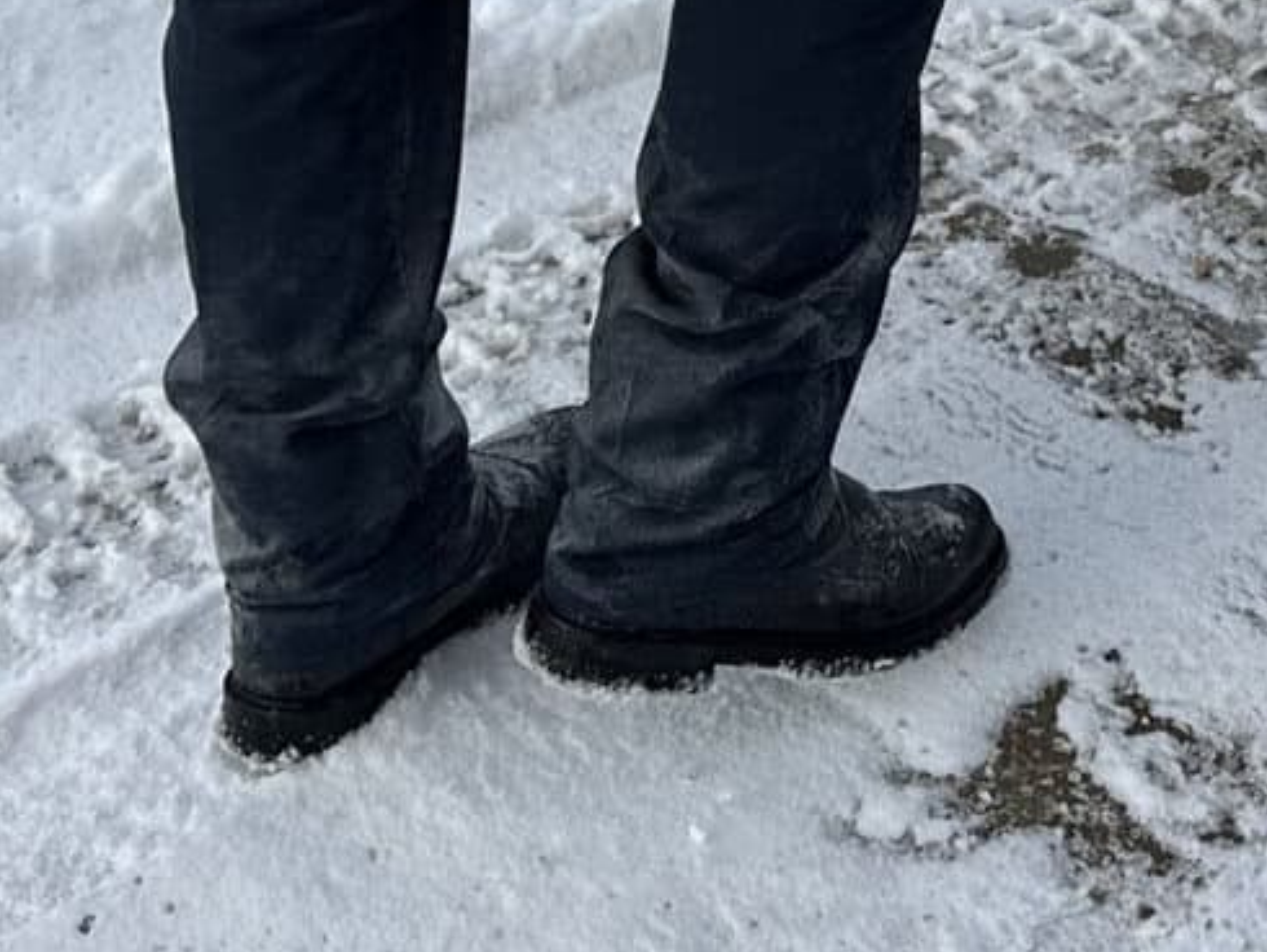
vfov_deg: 14.1
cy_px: -696
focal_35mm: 94
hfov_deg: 19.8
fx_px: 3442
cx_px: 1440
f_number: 1.8
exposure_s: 1/5263
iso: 80
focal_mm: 6.9
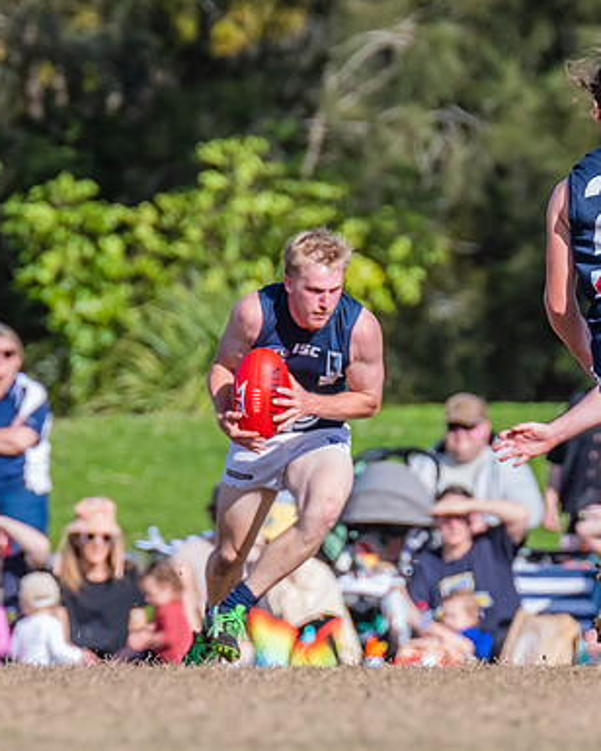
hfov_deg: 1.3
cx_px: 329
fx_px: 27103
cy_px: 459
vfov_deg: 1.6
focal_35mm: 1219
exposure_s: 1/2000
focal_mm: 420
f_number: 8
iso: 800
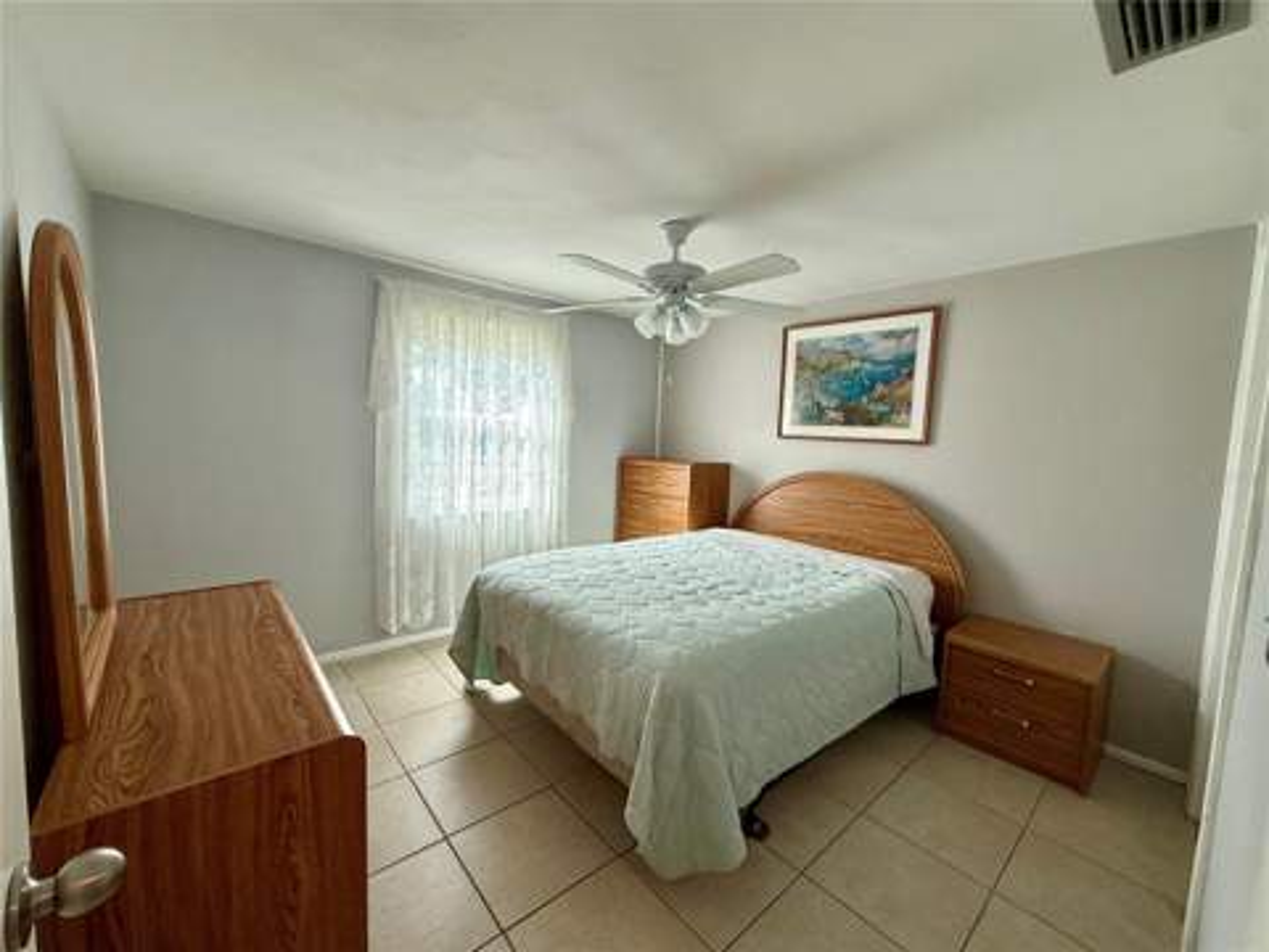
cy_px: 476
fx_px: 513
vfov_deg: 85.7
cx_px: 634
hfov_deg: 102.1
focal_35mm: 14
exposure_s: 1/129
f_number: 2.2
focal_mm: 2.22
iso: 64
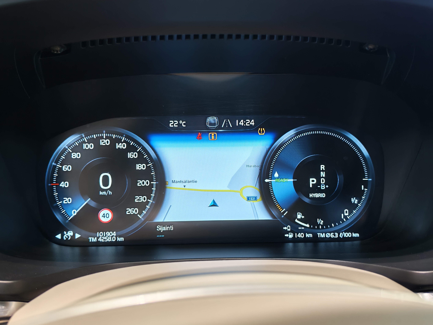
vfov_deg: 42.9
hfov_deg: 55.4
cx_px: 216
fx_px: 413
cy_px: 162
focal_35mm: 33
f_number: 1.9
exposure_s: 1/100
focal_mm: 6.12
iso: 314
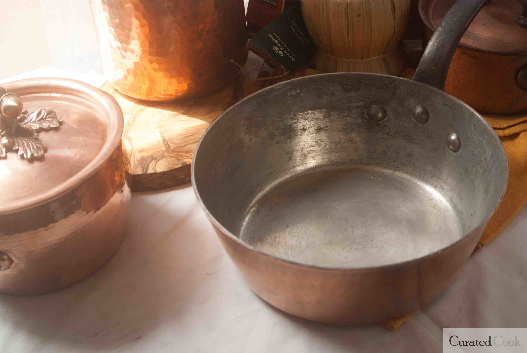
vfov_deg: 25.8
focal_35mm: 52
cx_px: 264
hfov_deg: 37.8
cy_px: 176
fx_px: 769
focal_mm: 35
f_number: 7.1
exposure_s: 1/200
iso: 400
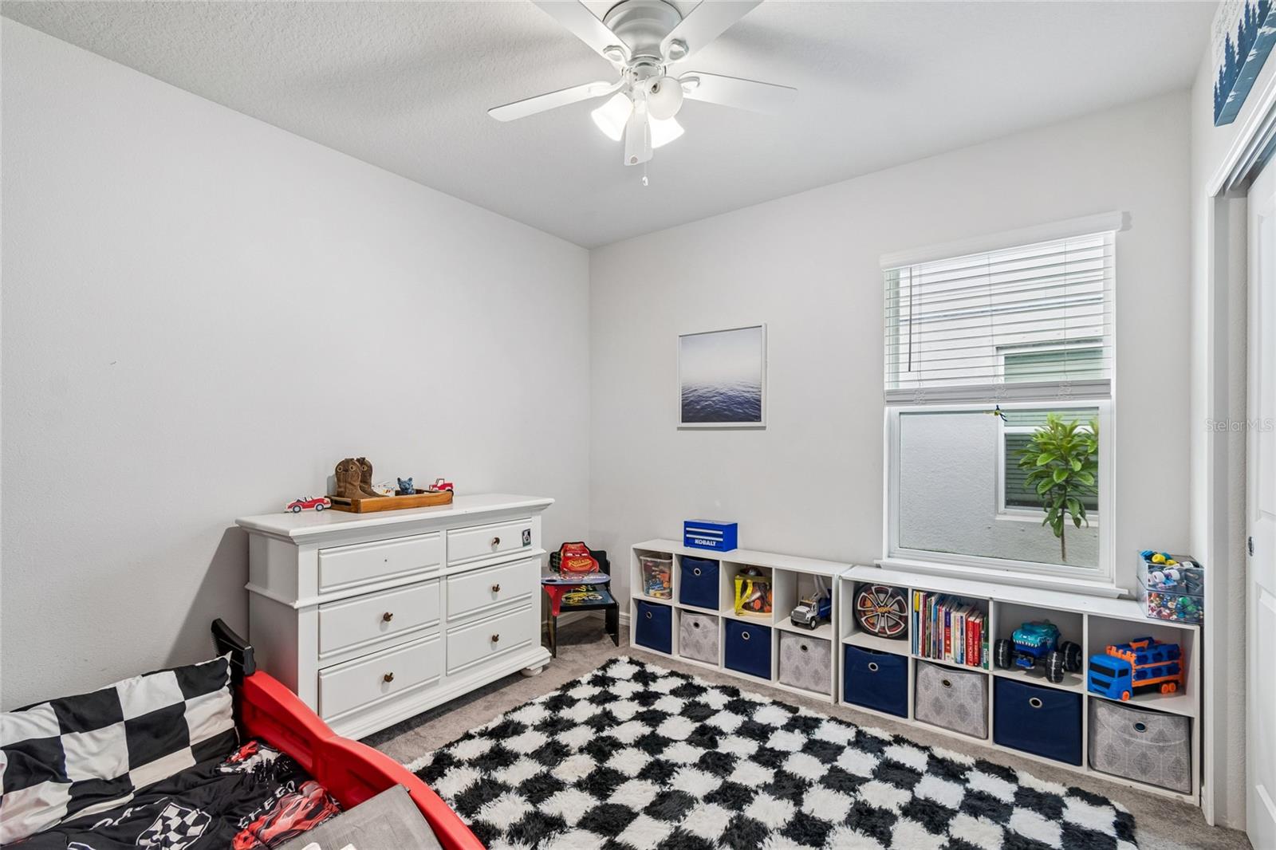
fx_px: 532
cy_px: 425
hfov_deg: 100.4
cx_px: 638
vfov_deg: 77.3
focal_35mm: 15
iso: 100
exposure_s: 1/2.5
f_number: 7.1
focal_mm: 10
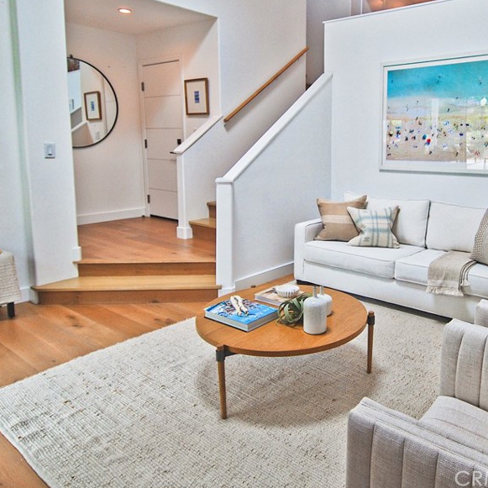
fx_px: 431
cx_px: 324
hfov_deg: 57.8
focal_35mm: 27
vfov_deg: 58.7
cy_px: 203
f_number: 4
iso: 200
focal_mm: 12
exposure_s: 1/125
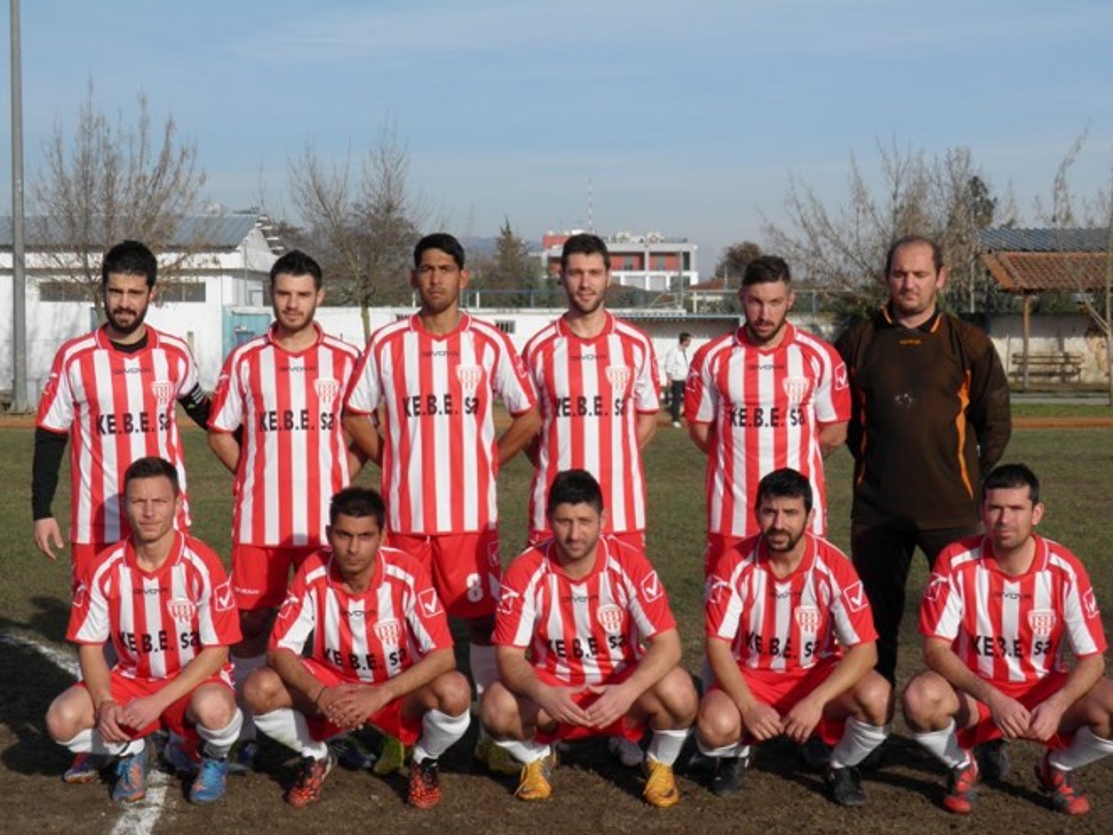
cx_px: 556
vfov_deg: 23.7
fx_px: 1993
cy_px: 418
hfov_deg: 31.2
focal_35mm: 62
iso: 50
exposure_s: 1/400
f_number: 6
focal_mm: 11.2
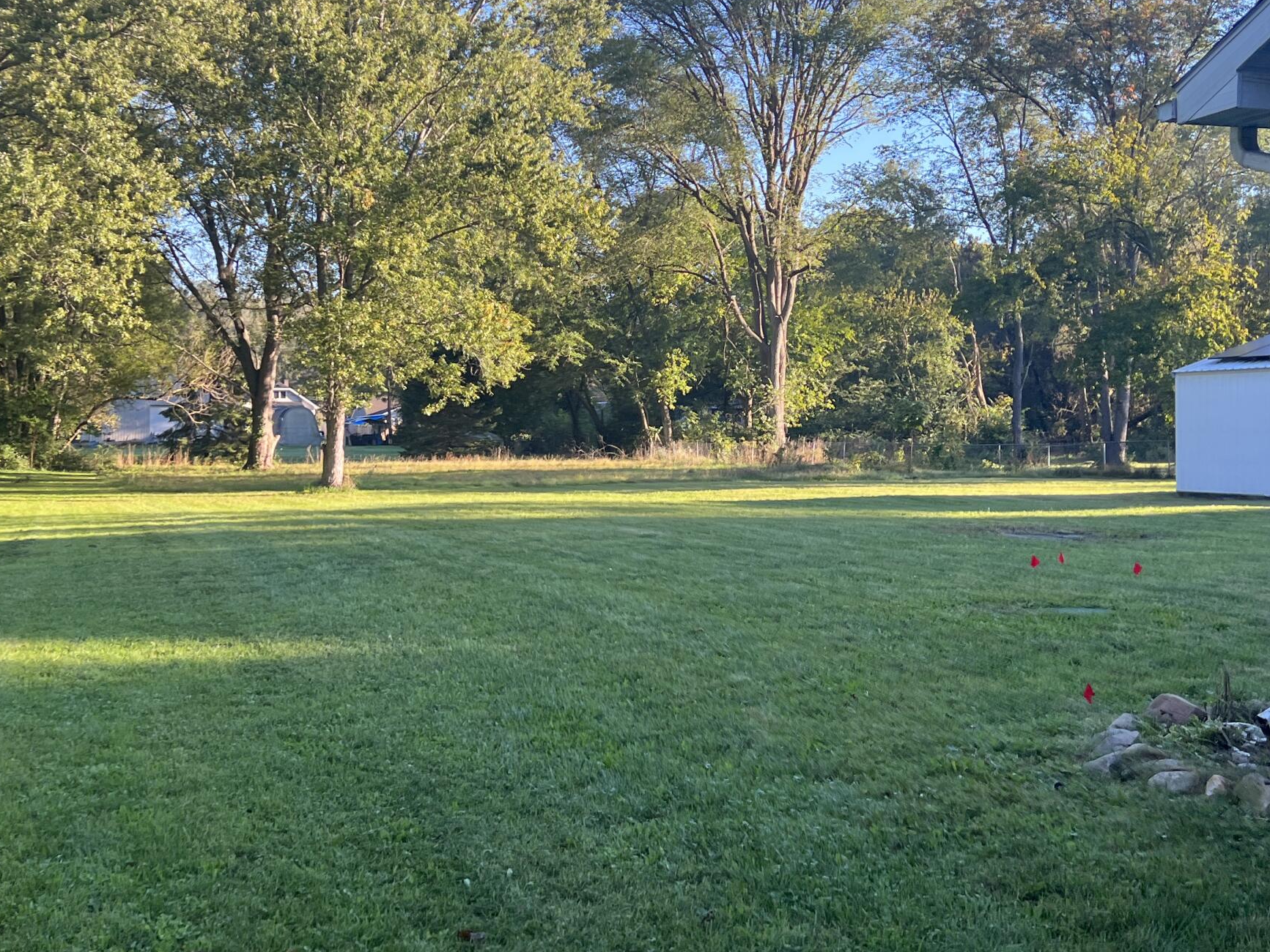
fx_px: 1651
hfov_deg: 41.8
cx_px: 494
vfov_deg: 32.2
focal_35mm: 45
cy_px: 428
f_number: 1.5
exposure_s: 1/408
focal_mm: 5.7
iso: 50
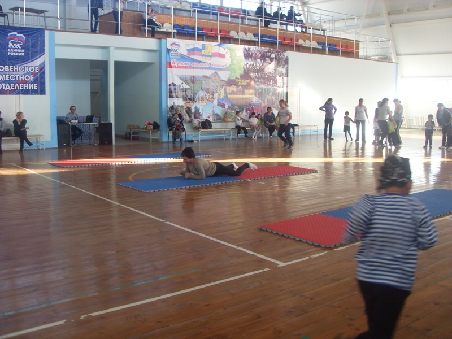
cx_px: 226
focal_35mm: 37
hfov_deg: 50.1
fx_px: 483
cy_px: 170
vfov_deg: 38.7
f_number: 2.8
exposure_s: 1/90
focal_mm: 6.3
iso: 100
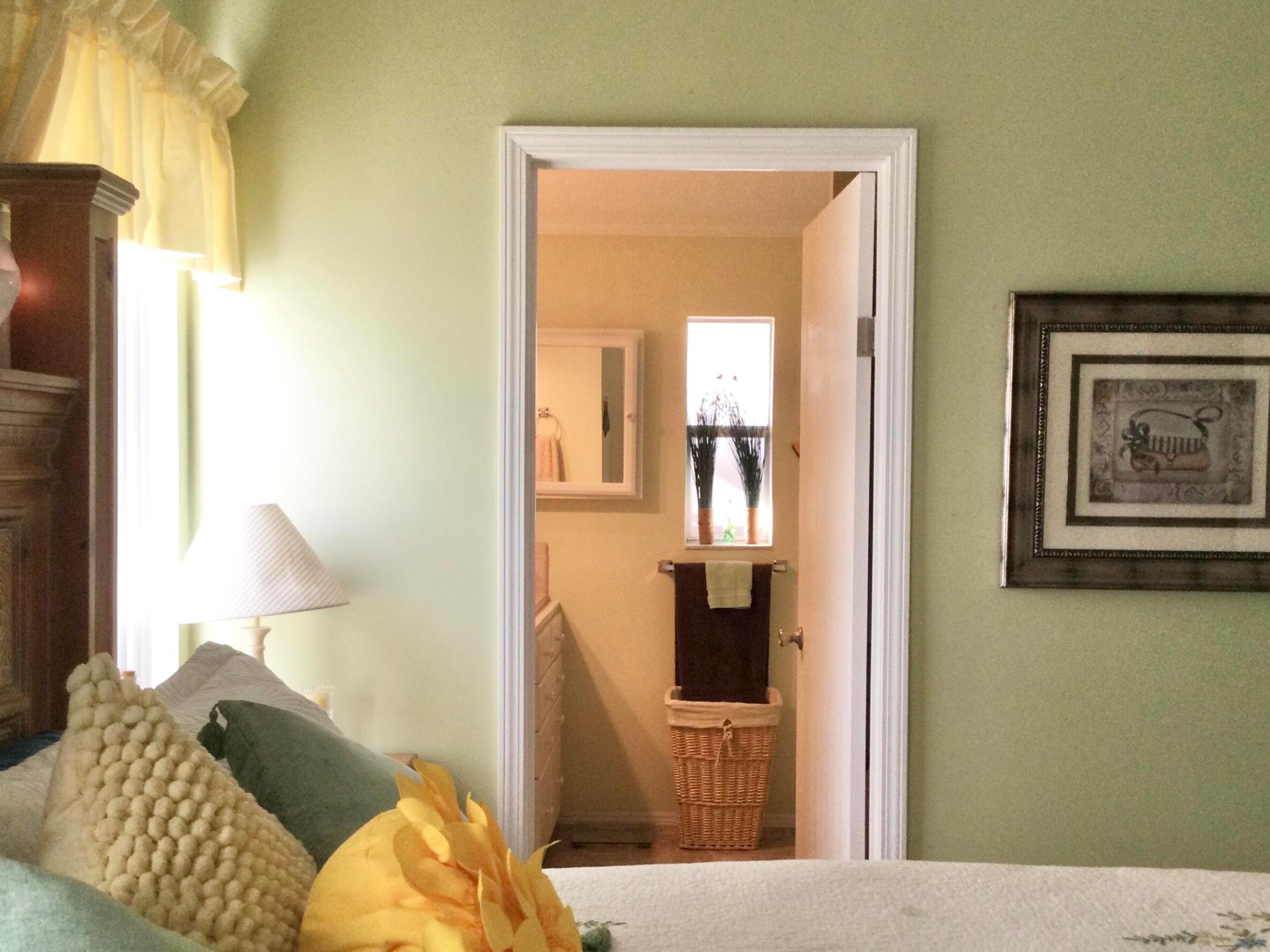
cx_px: 656
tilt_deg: -1.6
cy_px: 511
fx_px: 1431
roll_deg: -2.7
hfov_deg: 47.9
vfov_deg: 36.8
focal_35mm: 39
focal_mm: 3.3
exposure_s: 1/40
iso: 32
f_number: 2.4
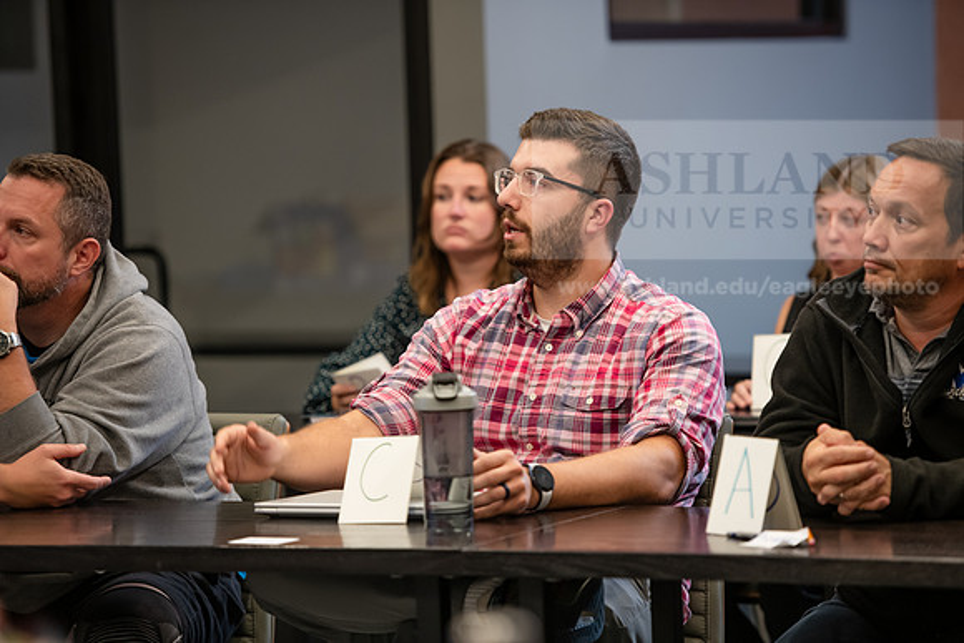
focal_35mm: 160
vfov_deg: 8.6
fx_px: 4285
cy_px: 322
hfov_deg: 12.8
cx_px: 482
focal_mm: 160
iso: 800
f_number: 2.8
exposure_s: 1/160
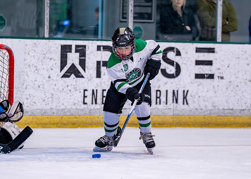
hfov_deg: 5.8
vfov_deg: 4.1
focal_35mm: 350
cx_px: 142
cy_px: 90
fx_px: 2497
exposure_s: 1/1250
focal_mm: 200
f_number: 2.8
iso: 2500
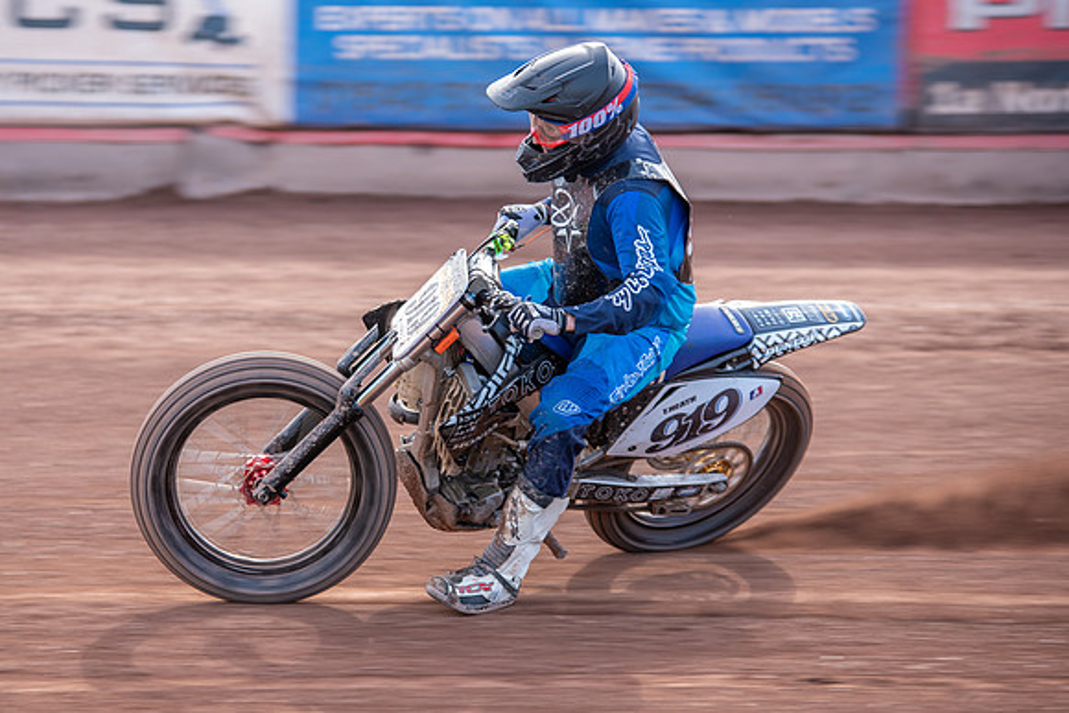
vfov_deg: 7.0
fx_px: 5804
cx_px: 395
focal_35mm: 195
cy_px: 370
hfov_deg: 10.5
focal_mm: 150
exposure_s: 1/250
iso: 160
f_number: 3.2
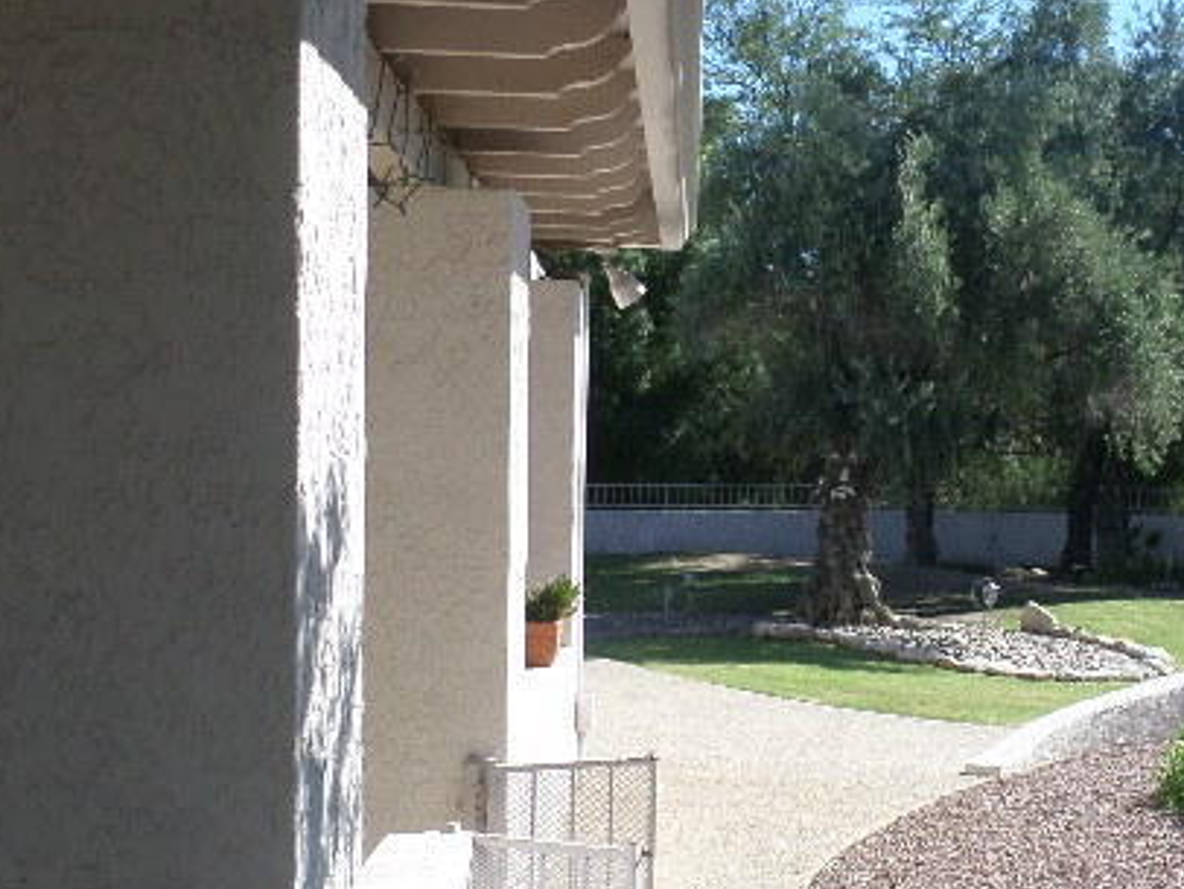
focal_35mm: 63
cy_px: 481
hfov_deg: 29.9
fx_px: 2156
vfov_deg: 23.3
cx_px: 959
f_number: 2.5
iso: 80
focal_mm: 4.5
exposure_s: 1/750
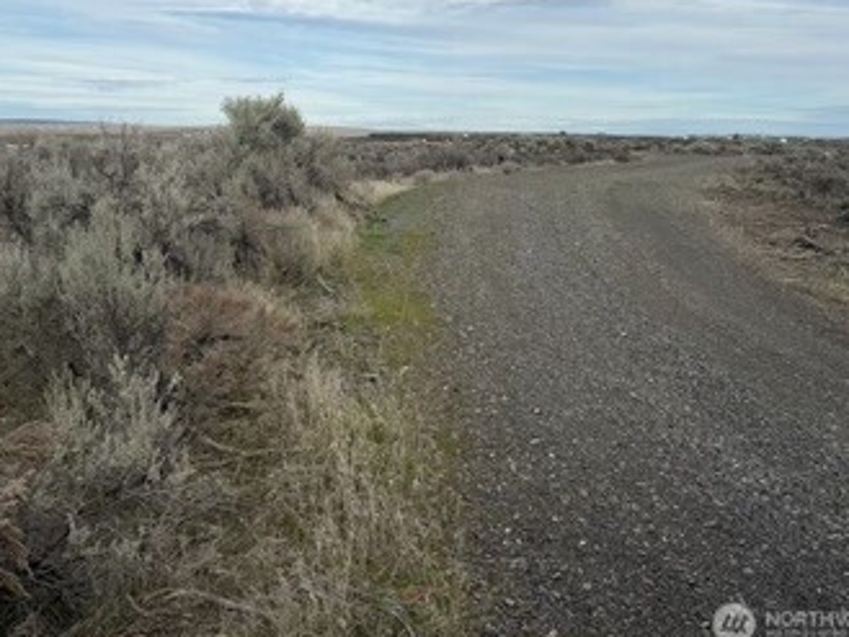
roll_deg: -1.0
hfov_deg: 52.3
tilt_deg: -5.7
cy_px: 209
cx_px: 341
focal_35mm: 35
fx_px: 859
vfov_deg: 40.2
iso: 80
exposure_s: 1/4975
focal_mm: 6.76
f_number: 1.78
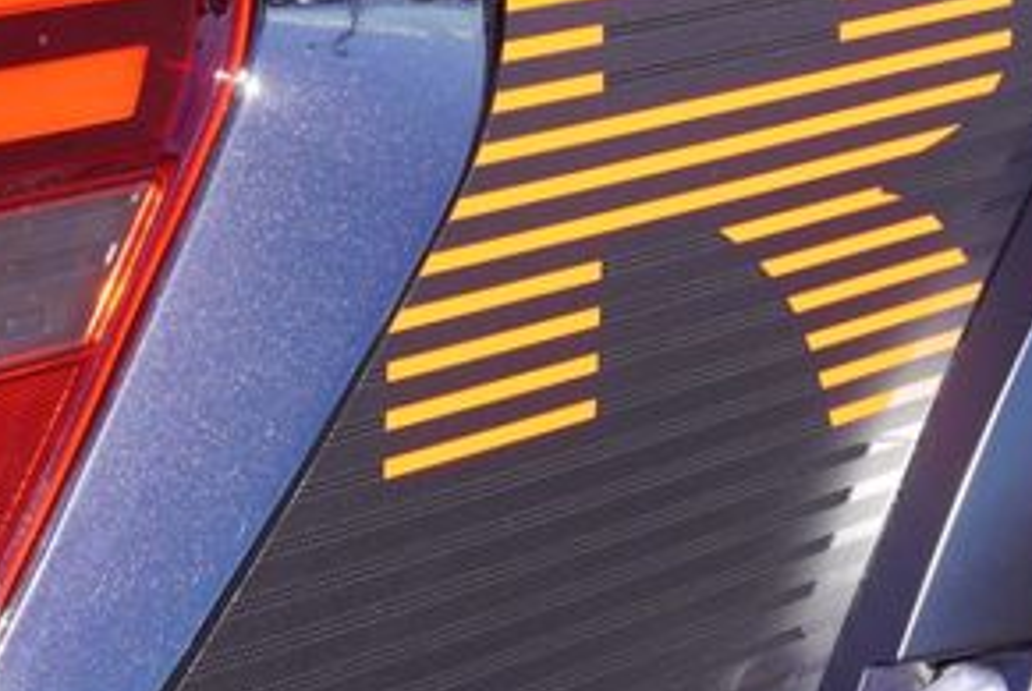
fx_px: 3783
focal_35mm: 132
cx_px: 801
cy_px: 71
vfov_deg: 10.4
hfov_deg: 15.5
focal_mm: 25
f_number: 7.1
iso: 100
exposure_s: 1/100
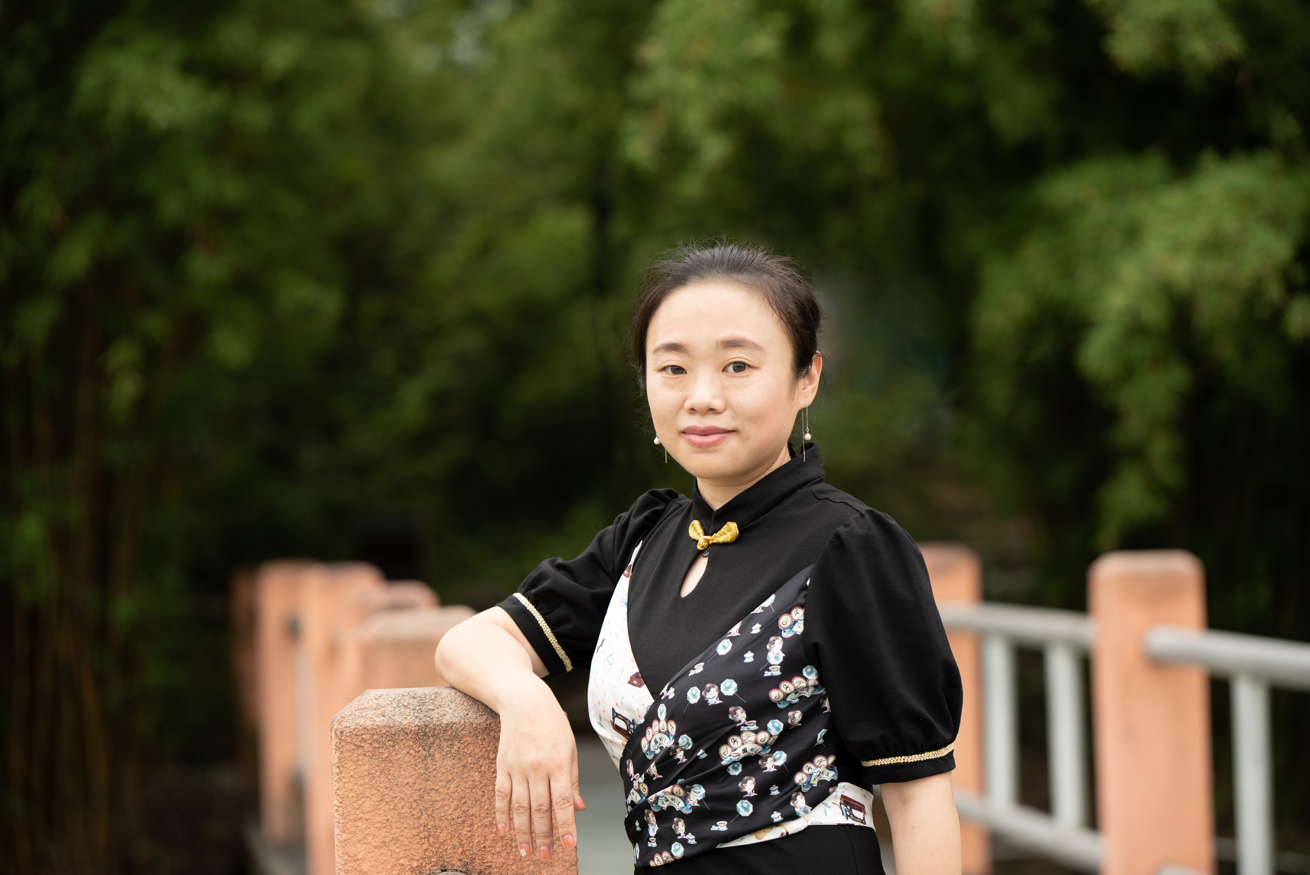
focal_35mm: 102
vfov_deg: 13.4
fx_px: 3713
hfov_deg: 20.0
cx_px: 655
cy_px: 438
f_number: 2.8
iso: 125
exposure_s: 1/500
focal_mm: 102
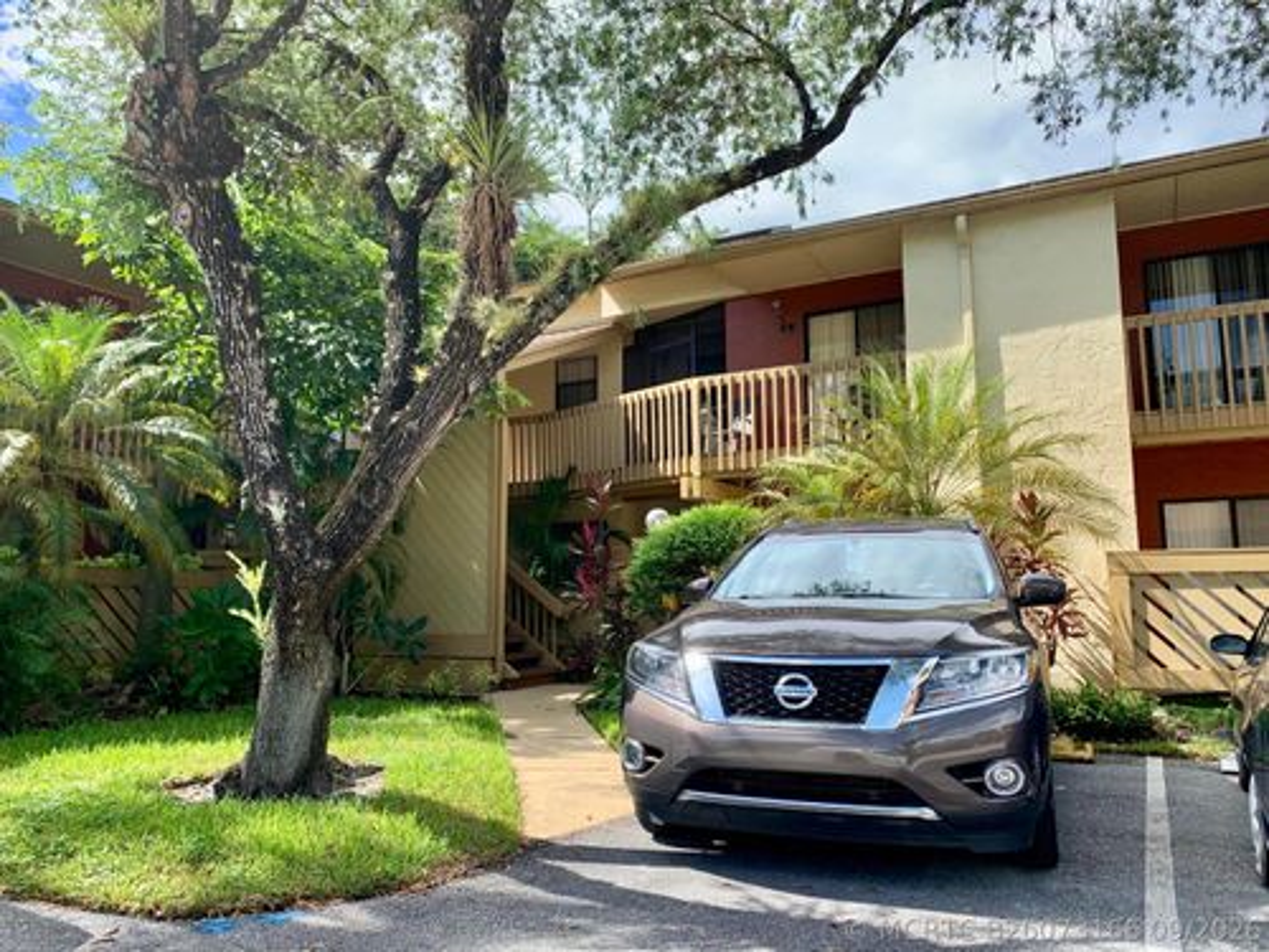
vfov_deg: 53.1
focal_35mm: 26
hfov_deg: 67.3
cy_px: 476
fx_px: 953
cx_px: 634
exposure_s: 1/972
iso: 25
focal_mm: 4.25
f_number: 1.8
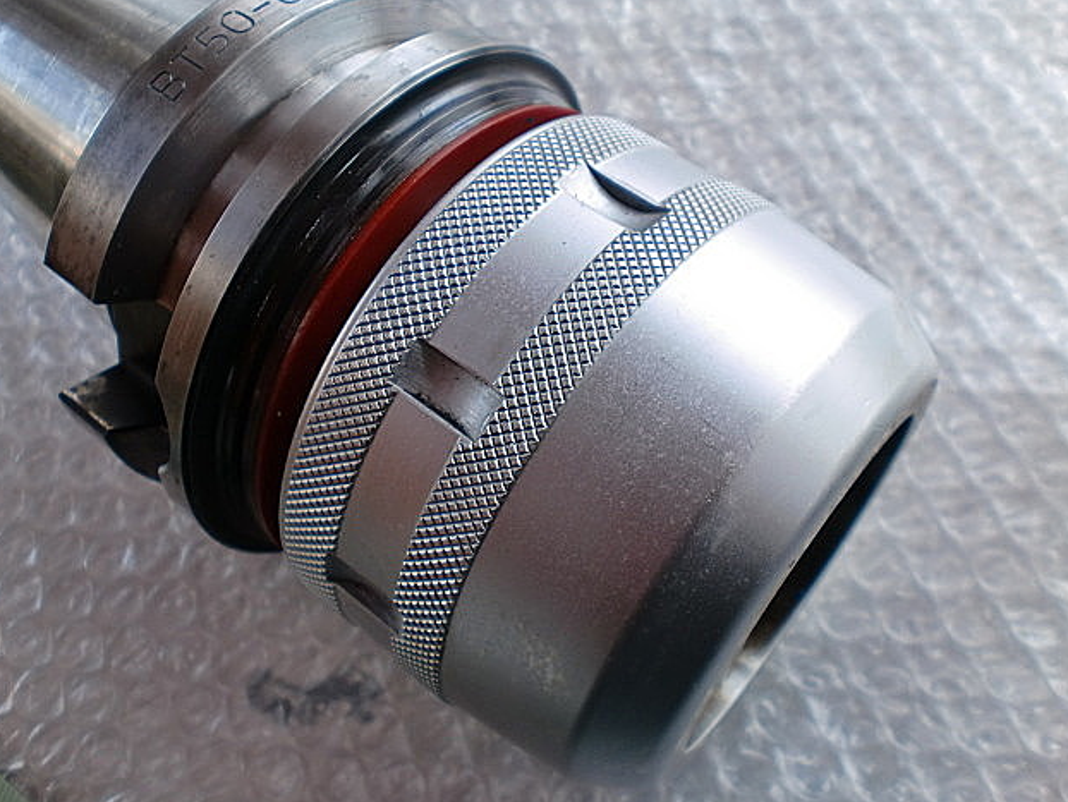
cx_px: 525
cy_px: 393
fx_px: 1111
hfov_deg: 51.3
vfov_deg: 39.7
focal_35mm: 36
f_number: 3.1
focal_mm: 6.3
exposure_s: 1/100
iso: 64
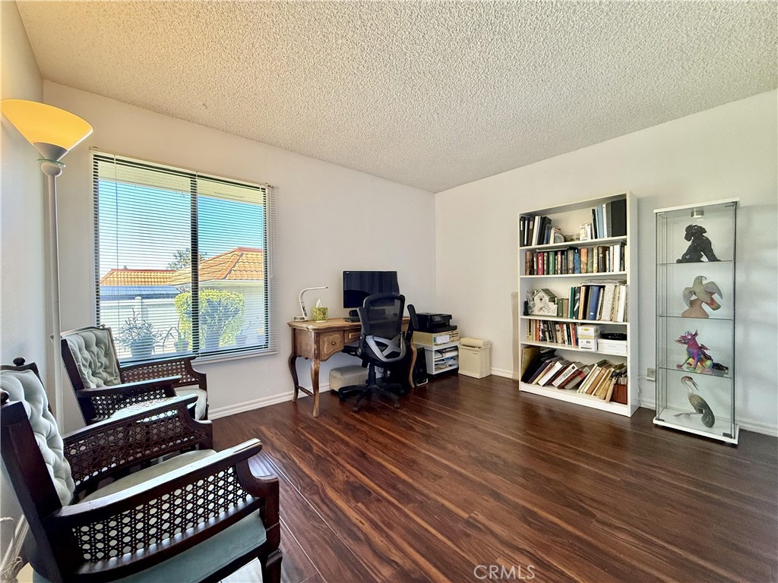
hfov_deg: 102.1
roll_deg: +0.7
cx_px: 389
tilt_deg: -0.4
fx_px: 315
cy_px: 292
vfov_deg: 85.7
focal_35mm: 14
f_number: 2.2
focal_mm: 2.22
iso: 320
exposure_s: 1/120
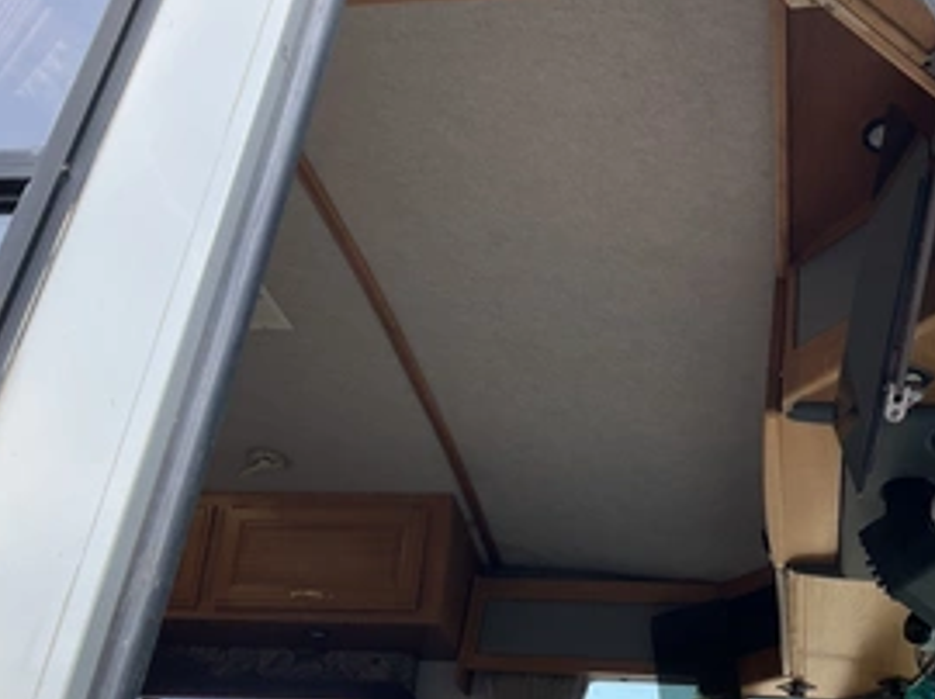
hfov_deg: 43.1
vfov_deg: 33.2
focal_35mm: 43
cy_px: 484
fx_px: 1160
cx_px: 644
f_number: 1.8
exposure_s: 1/228
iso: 20
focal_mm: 3
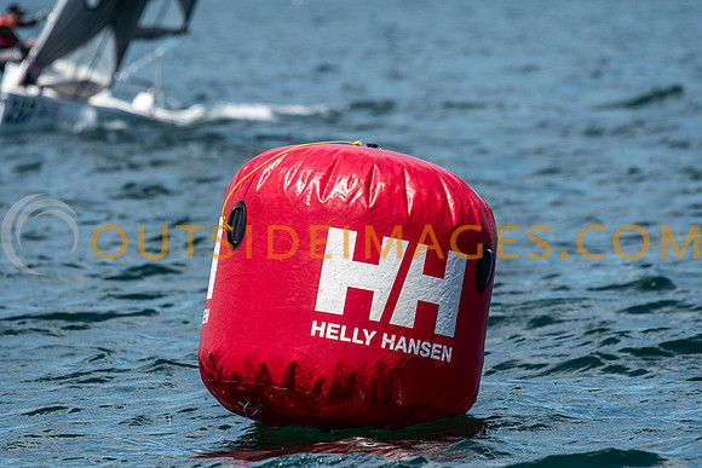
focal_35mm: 450
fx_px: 8777
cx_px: 351
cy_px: 234
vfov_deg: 3.1
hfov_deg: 4.6
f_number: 5.6
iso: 320
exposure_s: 1/2000
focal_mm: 300
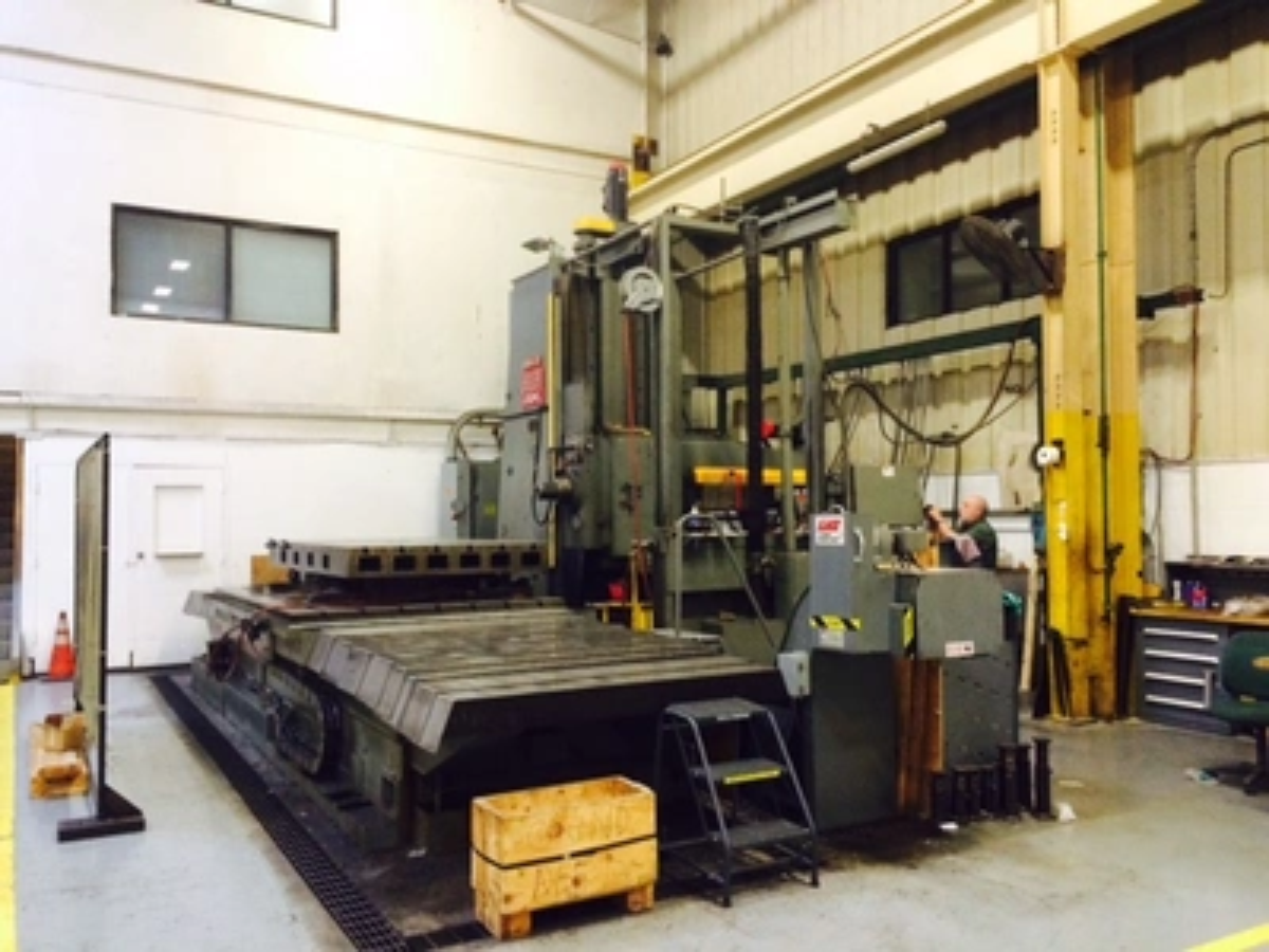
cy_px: 476
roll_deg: +0.5
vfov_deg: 48.2
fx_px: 1063
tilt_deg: -0.2
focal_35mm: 29
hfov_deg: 61.7
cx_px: 634
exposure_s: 1/30
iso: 200
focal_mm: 4.15
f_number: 2.2
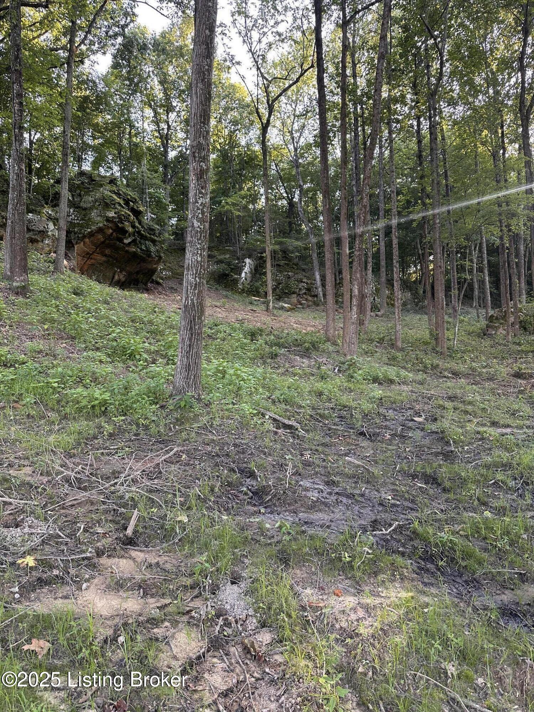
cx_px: 267
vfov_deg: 71.6
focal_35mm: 24
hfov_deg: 56.8
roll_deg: +0.6
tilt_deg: +2.8
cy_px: 356
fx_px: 494
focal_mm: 6.86
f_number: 1.78
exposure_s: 1/121
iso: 125
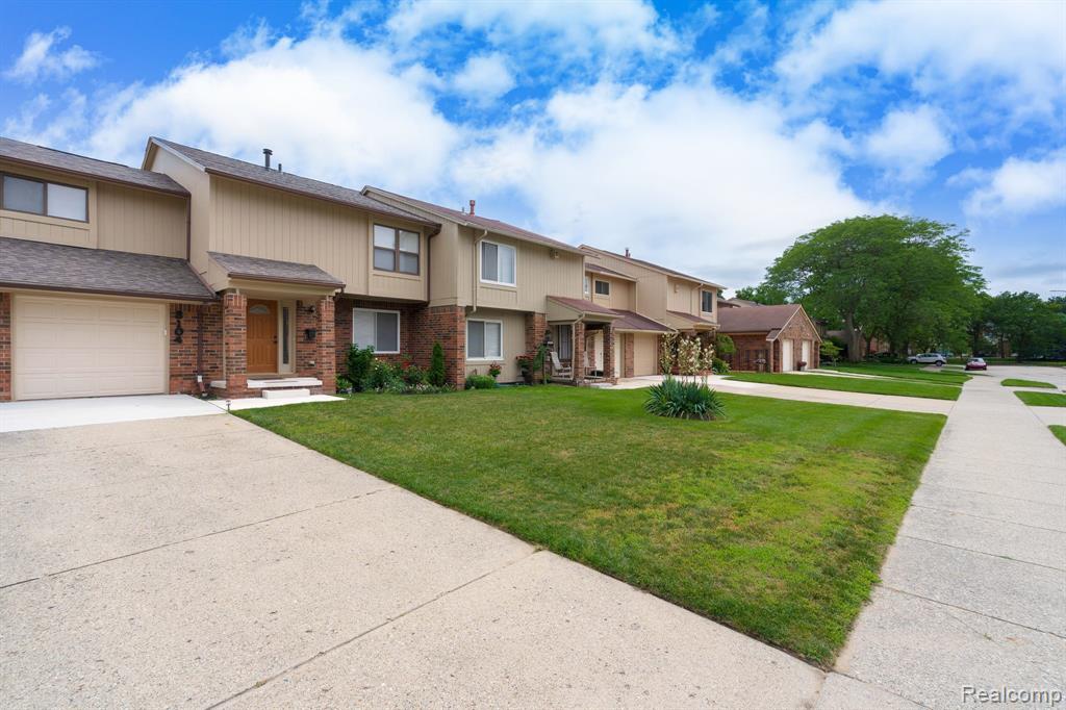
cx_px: 533
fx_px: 474
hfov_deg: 96.8
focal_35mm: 16
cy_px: 355
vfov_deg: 73.7
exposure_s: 1/500
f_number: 7.1
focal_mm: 16
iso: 250
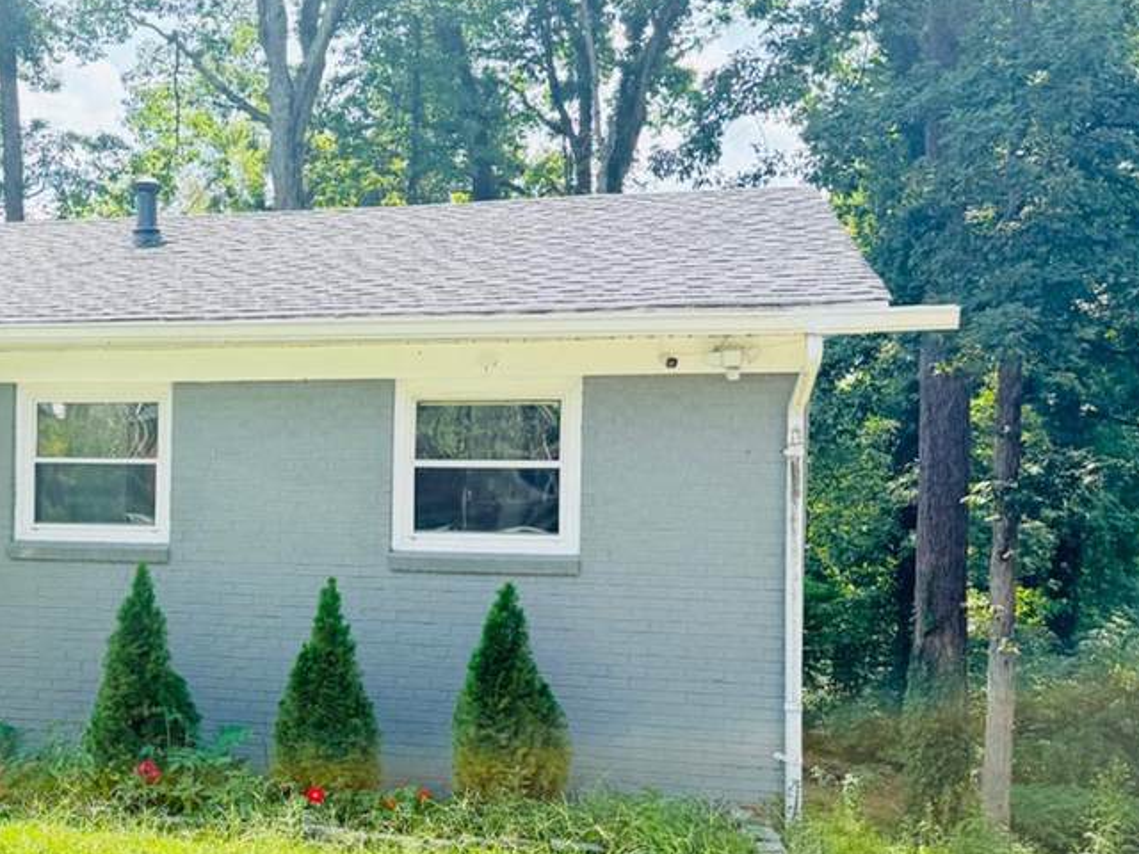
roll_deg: -0.4
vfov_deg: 30.2
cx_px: 110
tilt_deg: +0.4
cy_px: 520
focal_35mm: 48
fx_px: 1579
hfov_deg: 37.1
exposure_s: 1/1337
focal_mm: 6.76
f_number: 1.78
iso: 100
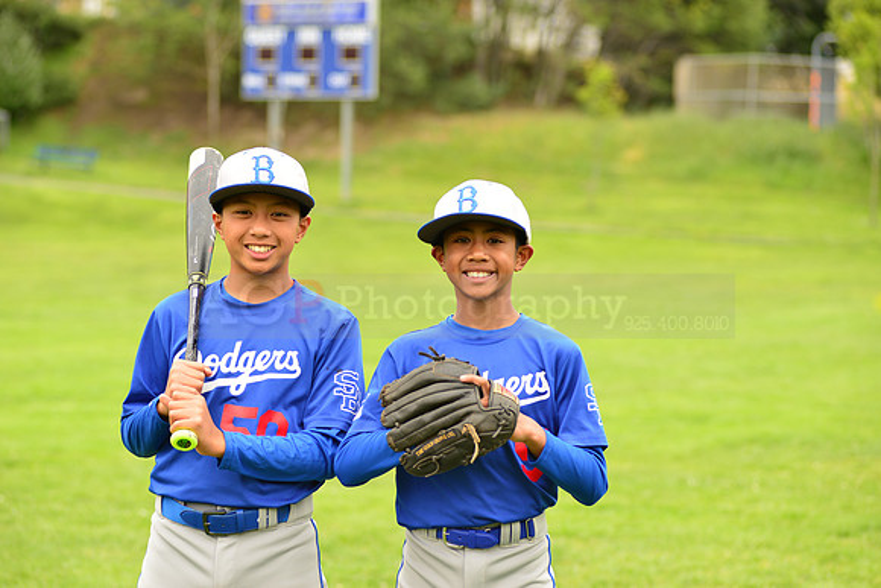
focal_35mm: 125
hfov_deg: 16.4
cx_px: 440
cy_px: 294
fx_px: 3060
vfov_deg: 11.0
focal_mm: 125
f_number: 5
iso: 160
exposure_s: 1/250
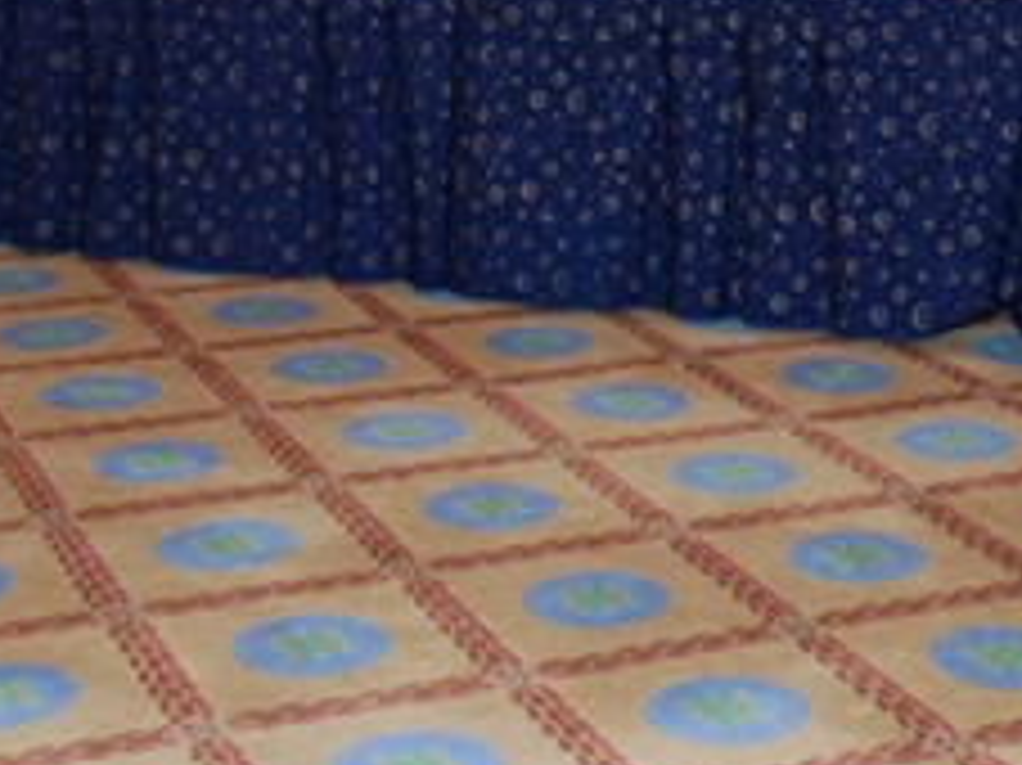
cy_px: -32
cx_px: 680
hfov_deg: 21.5
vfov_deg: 15.9
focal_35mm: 91
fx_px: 2685
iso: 220
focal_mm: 26
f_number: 4
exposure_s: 1/60
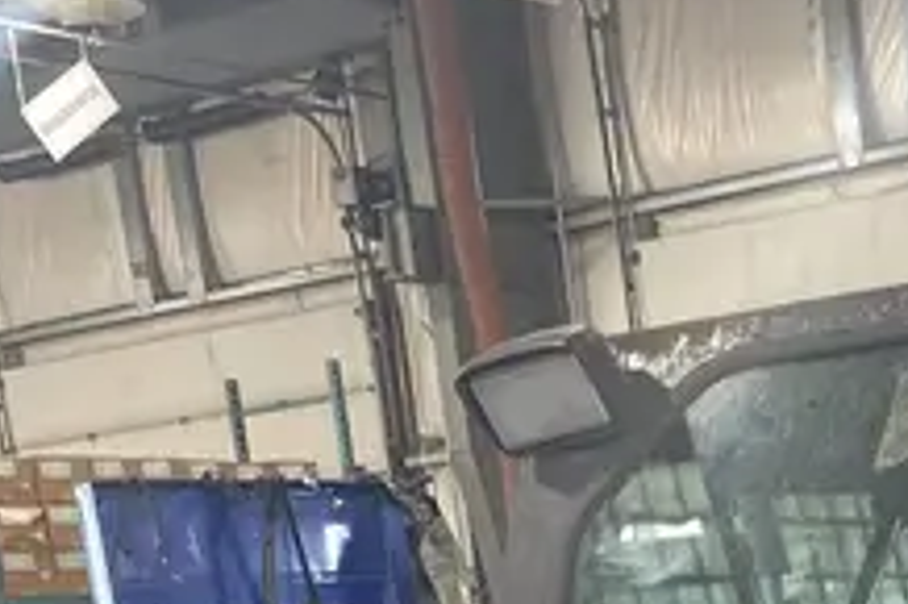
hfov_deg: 20.8
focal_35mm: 91
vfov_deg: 12.9
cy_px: 1227
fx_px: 2293
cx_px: 1100
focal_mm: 4.25
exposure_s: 1/60
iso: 160
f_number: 1.8
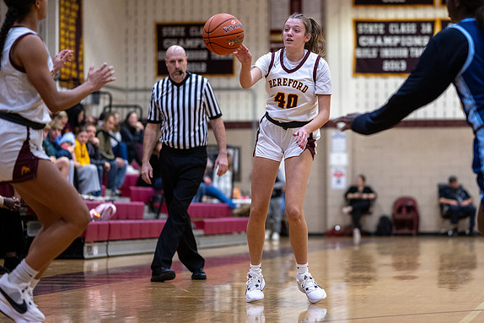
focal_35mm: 129
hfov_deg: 15.9
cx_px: 314
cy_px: 144
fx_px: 1735
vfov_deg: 10.6
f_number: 1.8
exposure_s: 1/1250
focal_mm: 85
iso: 2200
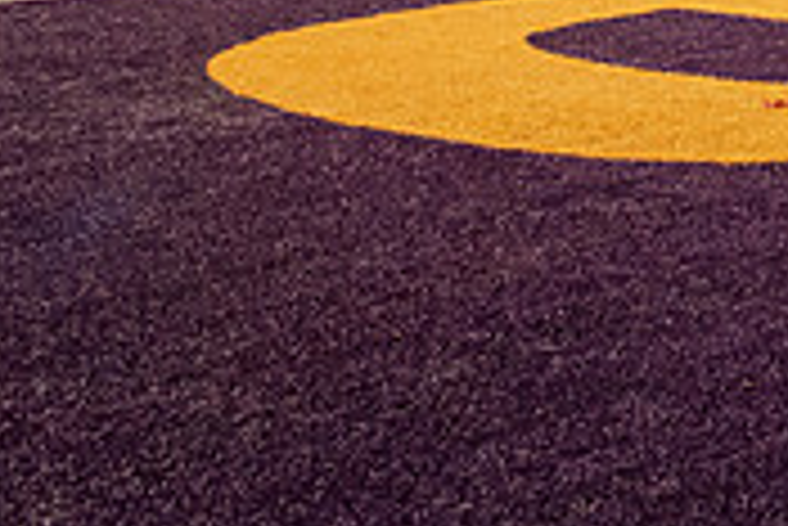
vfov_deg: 14.6
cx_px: 923
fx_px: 1884
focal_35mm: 86
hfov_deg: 22.0
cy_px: -308
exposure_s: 1/320
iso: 6400
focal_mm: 26
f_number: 4.5
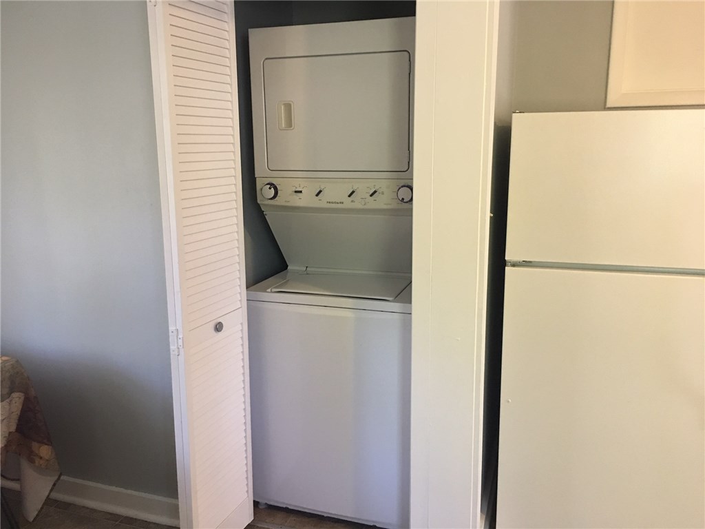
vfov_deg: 48.2
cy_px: 264
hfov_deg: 61.7
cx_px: 352
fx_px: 591
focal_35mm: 29
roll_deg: +0.2
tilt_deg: -10.1
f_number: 2.2
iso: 80
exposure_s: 1/15
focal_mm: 4.15
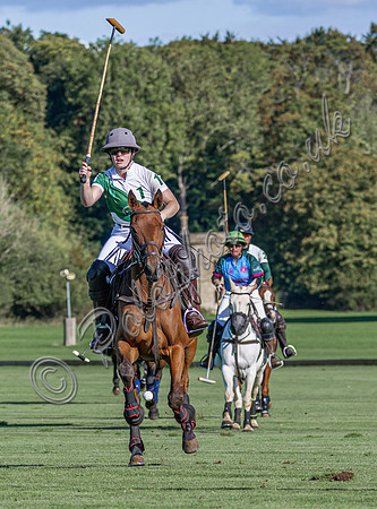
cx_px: 144
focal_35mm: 421
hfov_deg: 3.5
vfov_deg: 4.7
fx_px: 6168
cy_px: 427
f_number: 4.8
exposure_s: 1/2000
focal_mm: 160
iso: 250
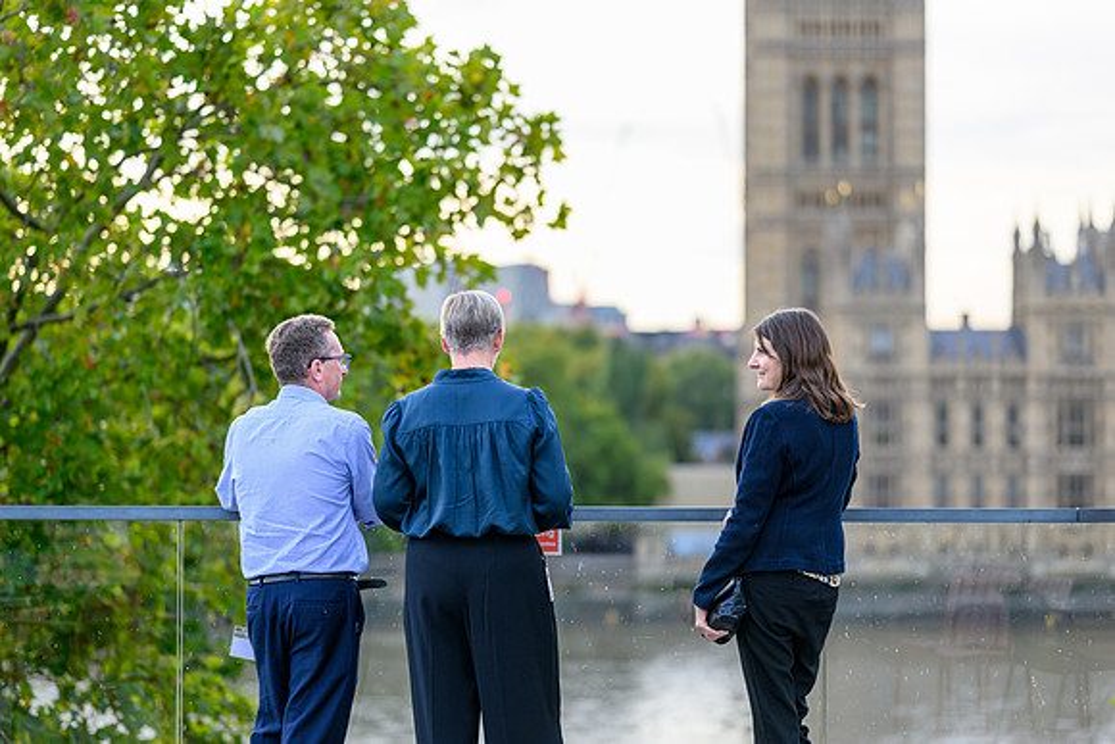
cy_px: 372
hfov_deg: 23.7
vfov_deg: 16.0
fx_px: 2652
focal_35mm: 86
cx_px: 558
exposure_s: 1/1250
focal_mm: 85
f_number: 1.8
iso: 220
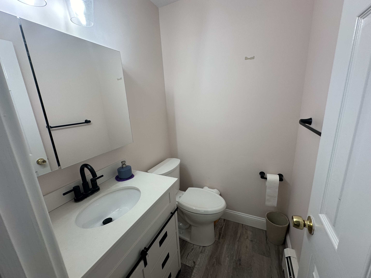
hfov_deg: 102.1
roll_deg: +2.7
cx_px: 186
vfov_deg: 85.7
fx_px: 150
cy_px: 139
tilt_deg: -15.7
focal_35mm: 14
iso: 100
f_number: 2.2
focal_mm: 2.22
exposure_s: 1/120
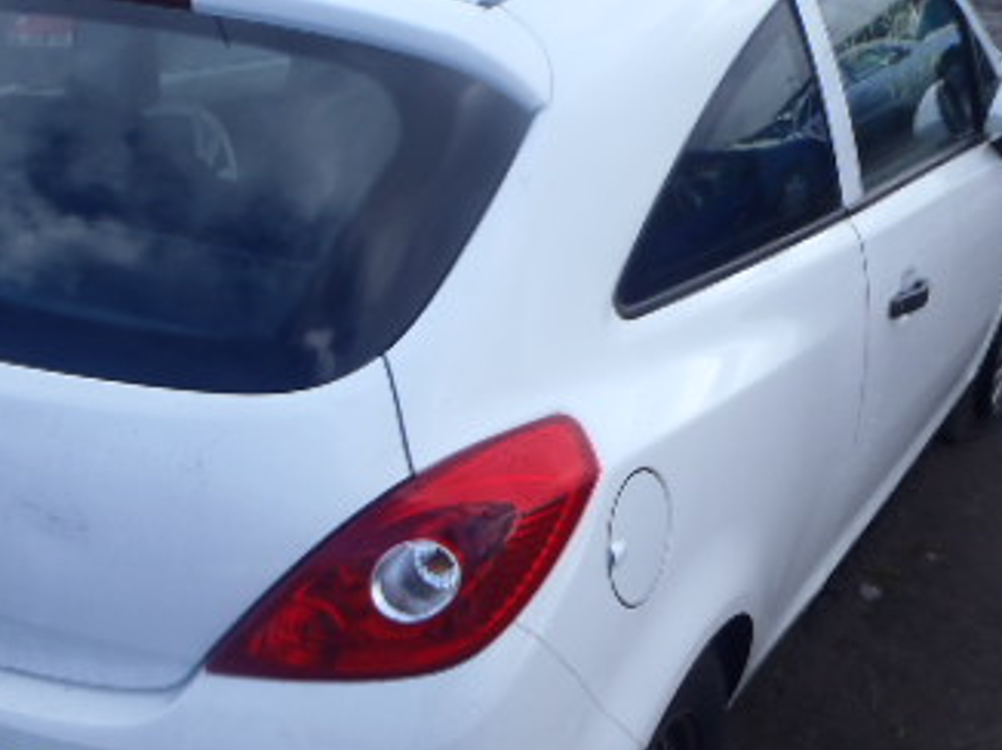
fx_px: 1591
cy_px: 516
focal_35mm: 55
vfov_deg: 26.3
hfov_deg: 34.3
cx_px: 261
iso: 80
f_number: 4.5
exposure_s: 1/125
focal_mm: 5
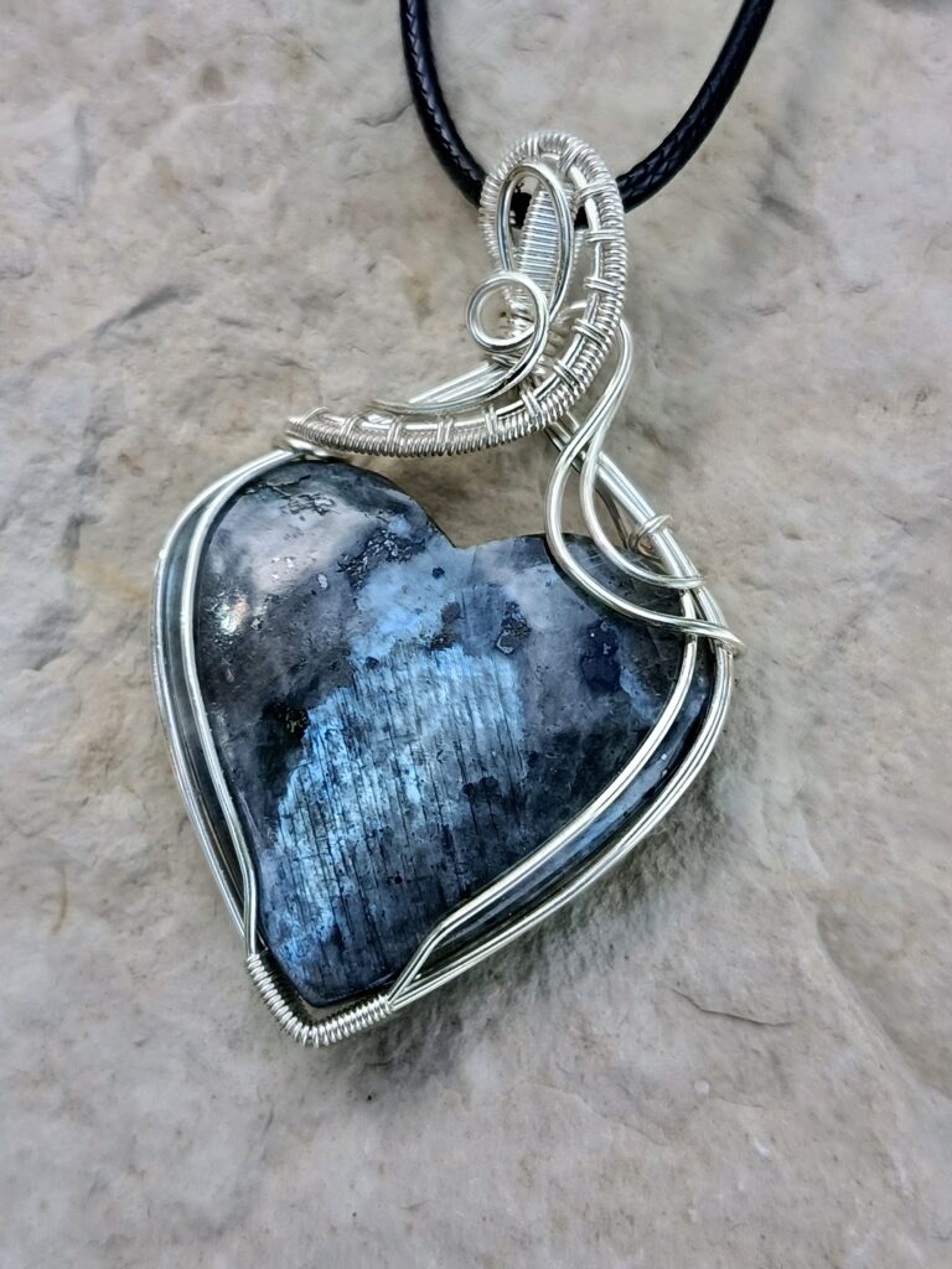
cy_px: 634
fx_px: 1760
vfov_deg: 39.7
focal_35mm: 48
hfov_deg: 30.3
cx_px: 476
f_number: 1.7
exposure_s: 1/129
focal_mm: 5.24
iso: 50
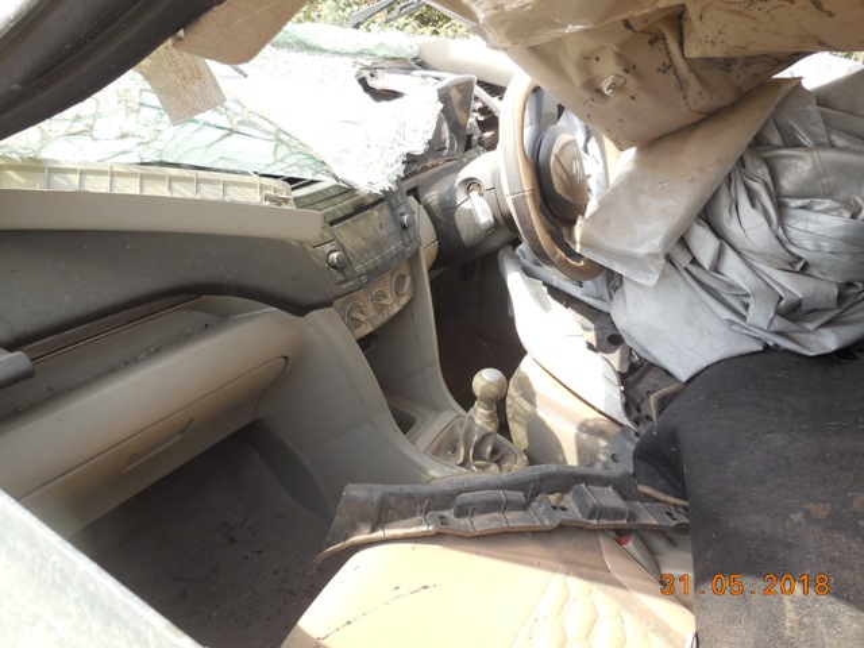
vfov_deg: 54.9
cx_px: 432
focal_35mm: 25
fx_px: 624
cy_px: 324
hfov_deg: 69.4
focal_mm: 4.5
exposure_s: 1/200
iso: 125
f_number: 3.1
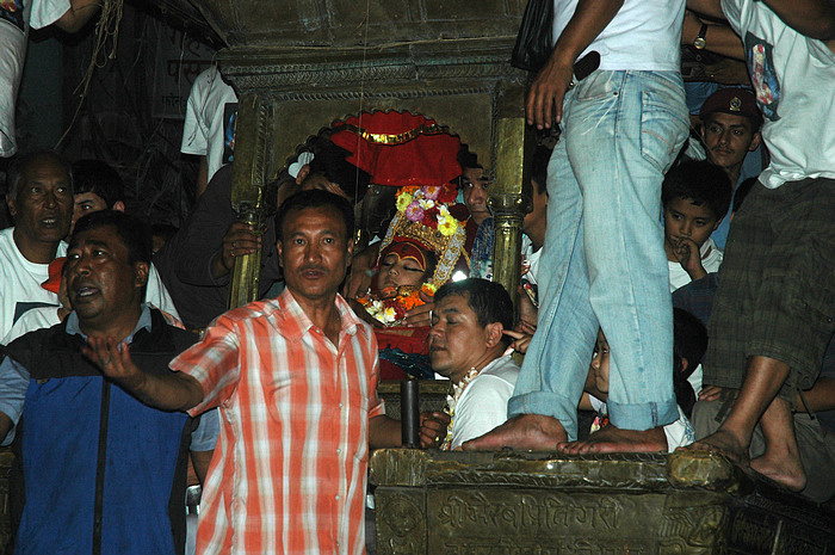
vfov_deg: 13.0
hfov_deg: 19.5
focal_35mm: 105
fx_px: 2433
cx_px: 418
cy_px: 278
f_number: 7.1
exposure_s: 1/80
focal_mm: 70
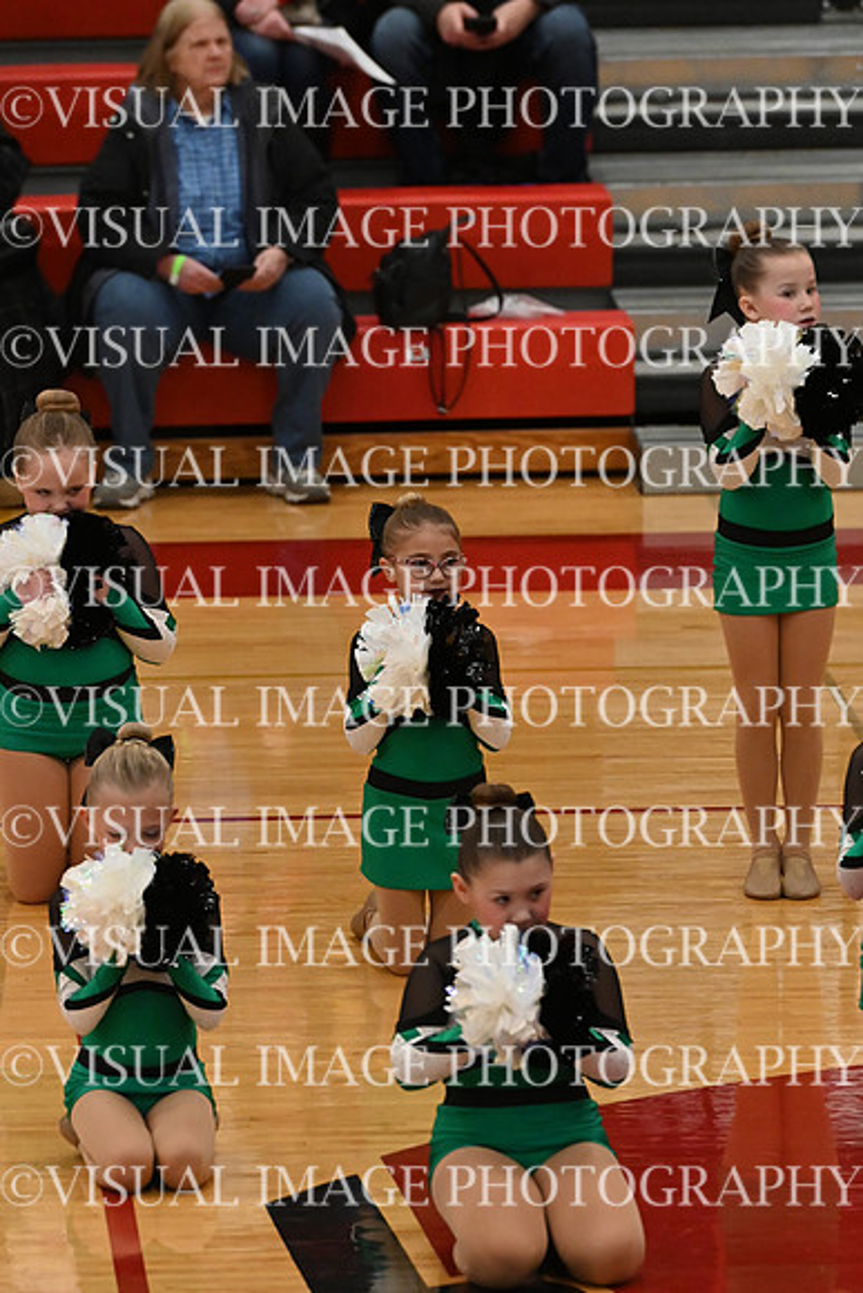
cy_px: 646
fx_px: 10780
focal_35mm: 300
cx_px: 432
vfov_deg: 6.9
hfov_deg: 4.6
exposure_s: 1/400
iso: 5000
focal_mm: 200
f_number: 4
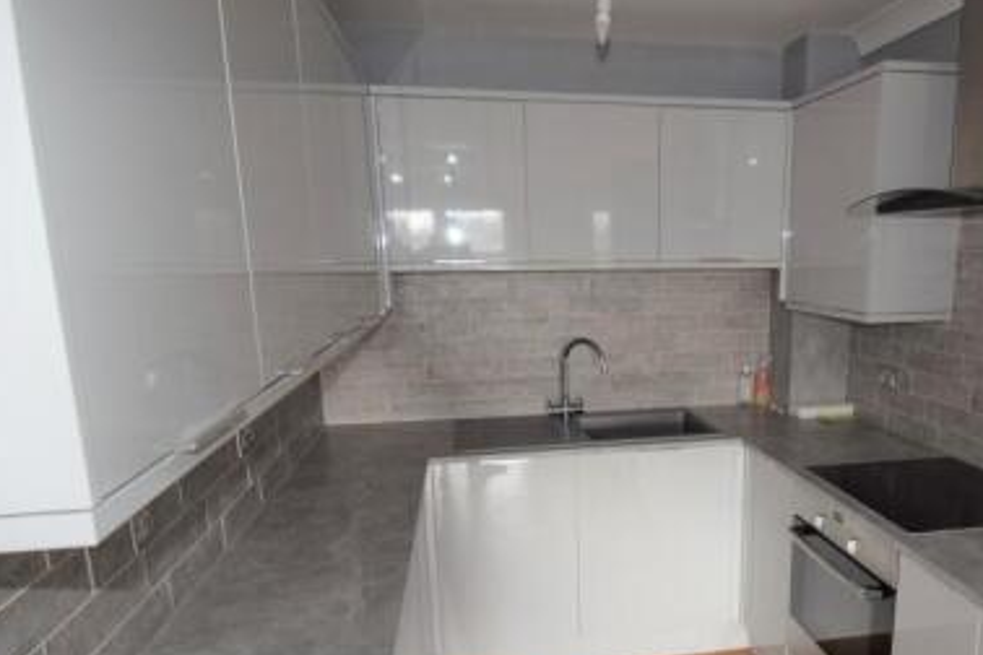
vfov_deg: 48.9
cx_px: 631
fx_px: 710
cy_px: 422
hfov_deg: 68.0
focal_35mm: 26
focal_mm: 10
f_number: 5
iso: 800
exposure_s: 1/100
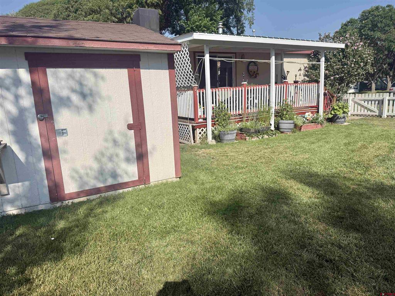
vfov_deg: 56.8
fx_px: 274
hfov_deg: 71.6
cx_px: 198
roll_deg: +2.8
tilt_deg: -11.4
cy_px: 148
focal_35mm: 24
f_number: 1.78
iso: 80
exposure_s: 1/8130
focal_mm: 6.76
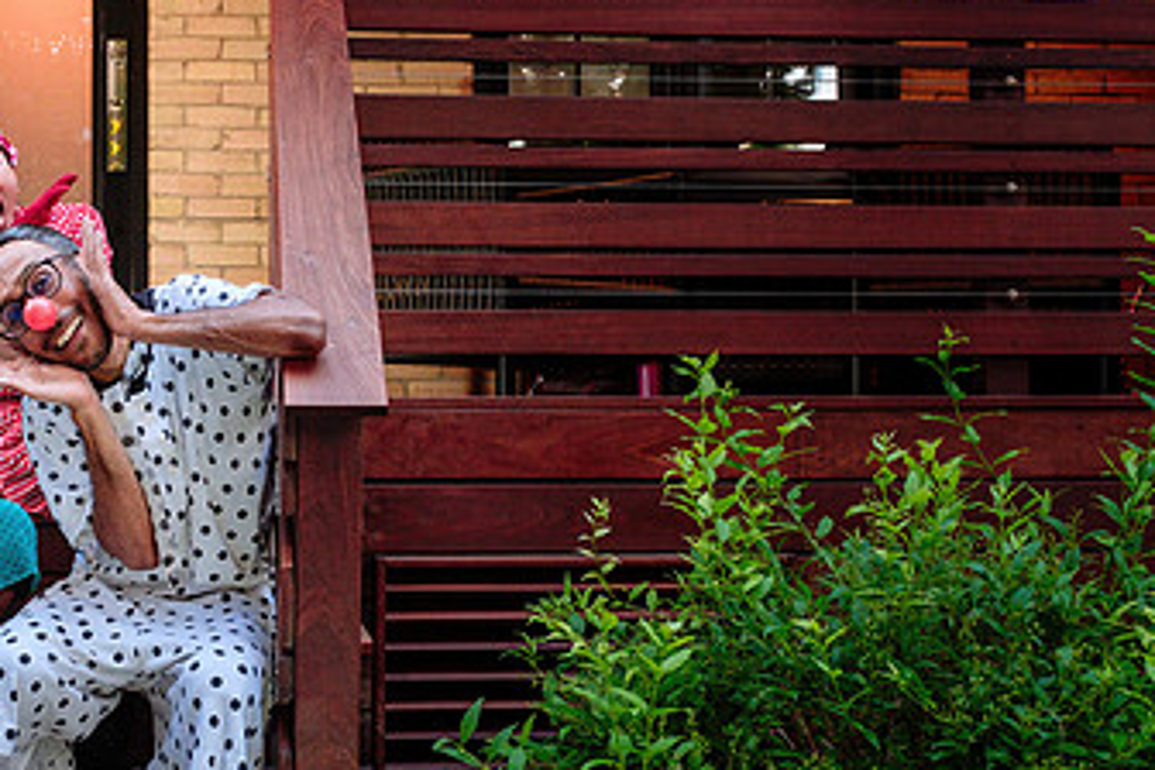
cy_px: 409
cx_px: 410
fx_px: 1861
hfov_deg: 34.2
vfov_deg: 23.4
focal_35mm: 58
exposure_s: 1/80
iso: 1600
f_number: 5
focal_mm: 20
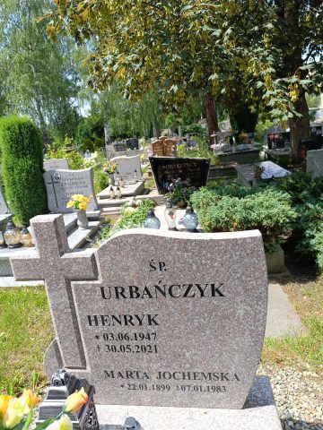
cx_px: 162
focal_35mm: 24
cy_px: 215
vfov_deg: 71.6
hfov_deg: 56.8
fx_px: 299
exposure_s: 1/251
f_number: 1.65
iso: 50
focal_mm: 6.14
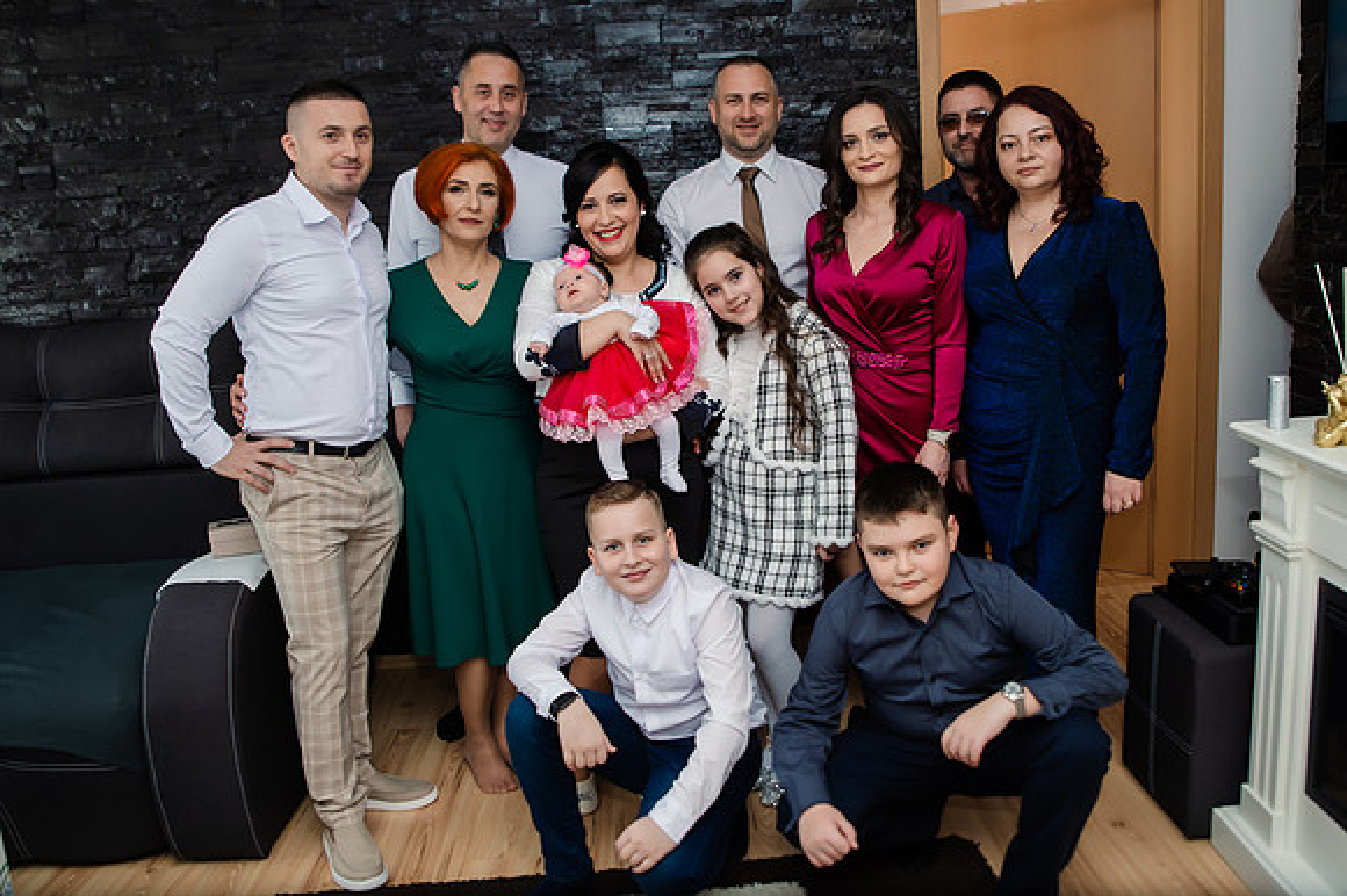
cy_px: 371
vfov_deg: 46.0
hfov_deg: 65.2
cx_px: 717
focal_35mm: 28
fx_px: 1051
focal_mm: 24
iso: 500
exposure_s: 1/250
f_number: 3.5
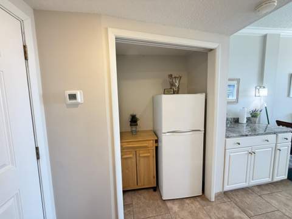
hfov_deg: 102.1
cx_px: 146
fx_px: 118
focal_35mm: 14
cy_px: 110
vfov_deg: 85.6
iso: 320
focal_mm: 2.22
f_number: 2.2
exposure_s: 1/120
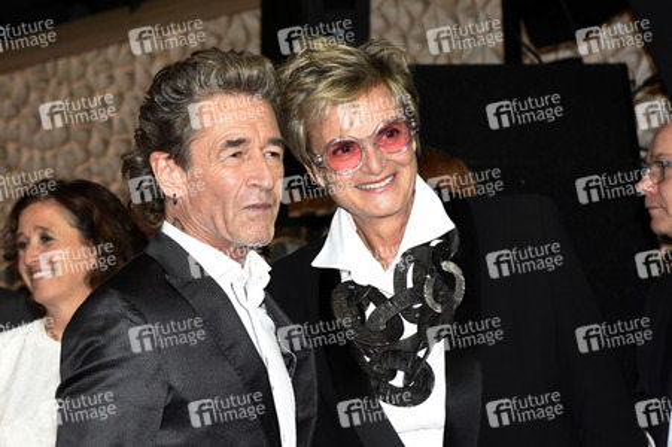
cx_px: 336
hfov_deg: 19.5
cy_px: 224
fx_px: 1959
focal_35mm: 105
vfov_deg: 13.0
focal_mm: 70
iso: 800
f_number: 5
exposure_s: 1/200
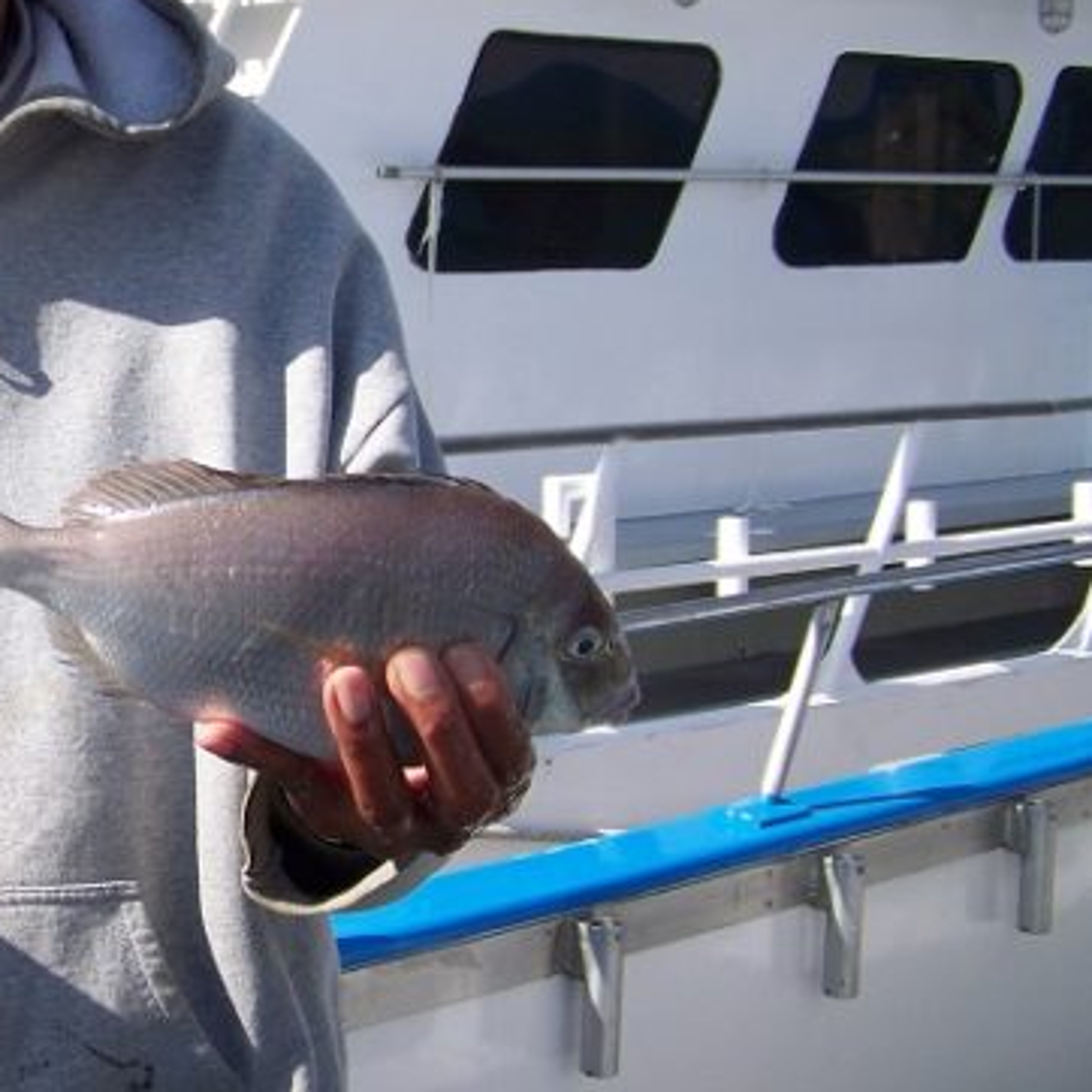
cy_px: 448
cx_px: -27
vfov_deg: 26.1
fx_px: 2356
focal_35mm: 66
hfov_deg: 24.8
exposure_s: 1/800
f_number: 2.8
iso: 64
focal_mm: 5.85
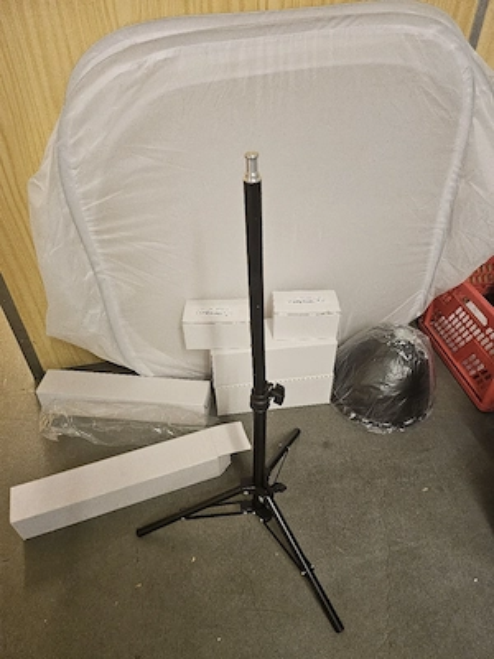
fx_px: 457
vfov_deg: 71.6
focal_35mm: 24
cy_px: 330
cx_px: 247
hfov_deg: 56.8
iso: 640
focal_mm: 5
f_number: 1.8
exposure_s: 1/50.3
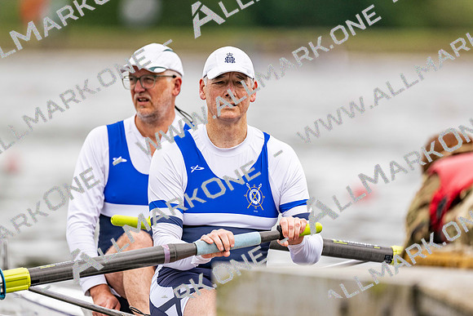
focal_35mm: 600
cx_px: 236
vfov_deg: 2.3
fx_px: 7885
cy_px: 158
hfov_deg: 3.4
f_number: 4
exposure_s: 1/2500
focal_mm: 600
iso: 640
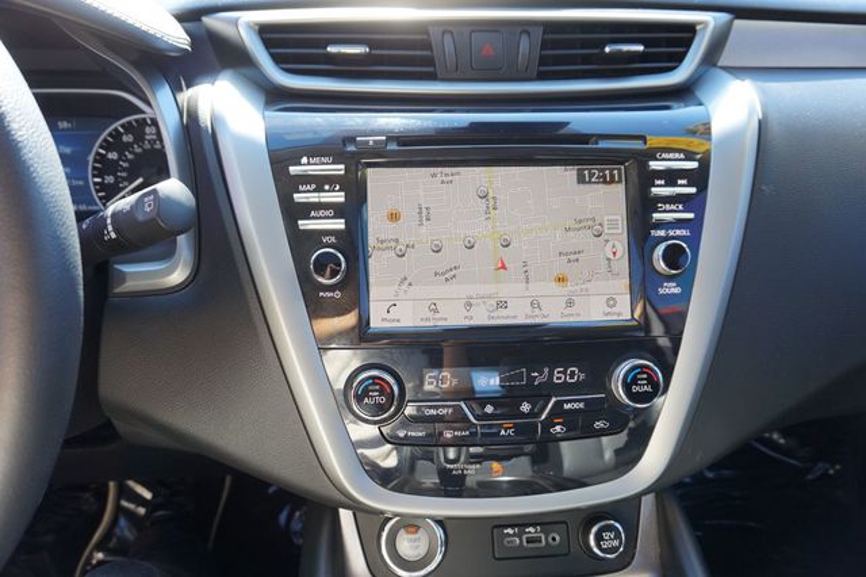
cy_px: 288
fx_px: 577
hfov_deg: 73.8
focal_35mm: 24
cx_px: 433
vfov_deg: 53.1
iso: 160
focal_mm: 16
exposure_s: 1/60
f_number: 4
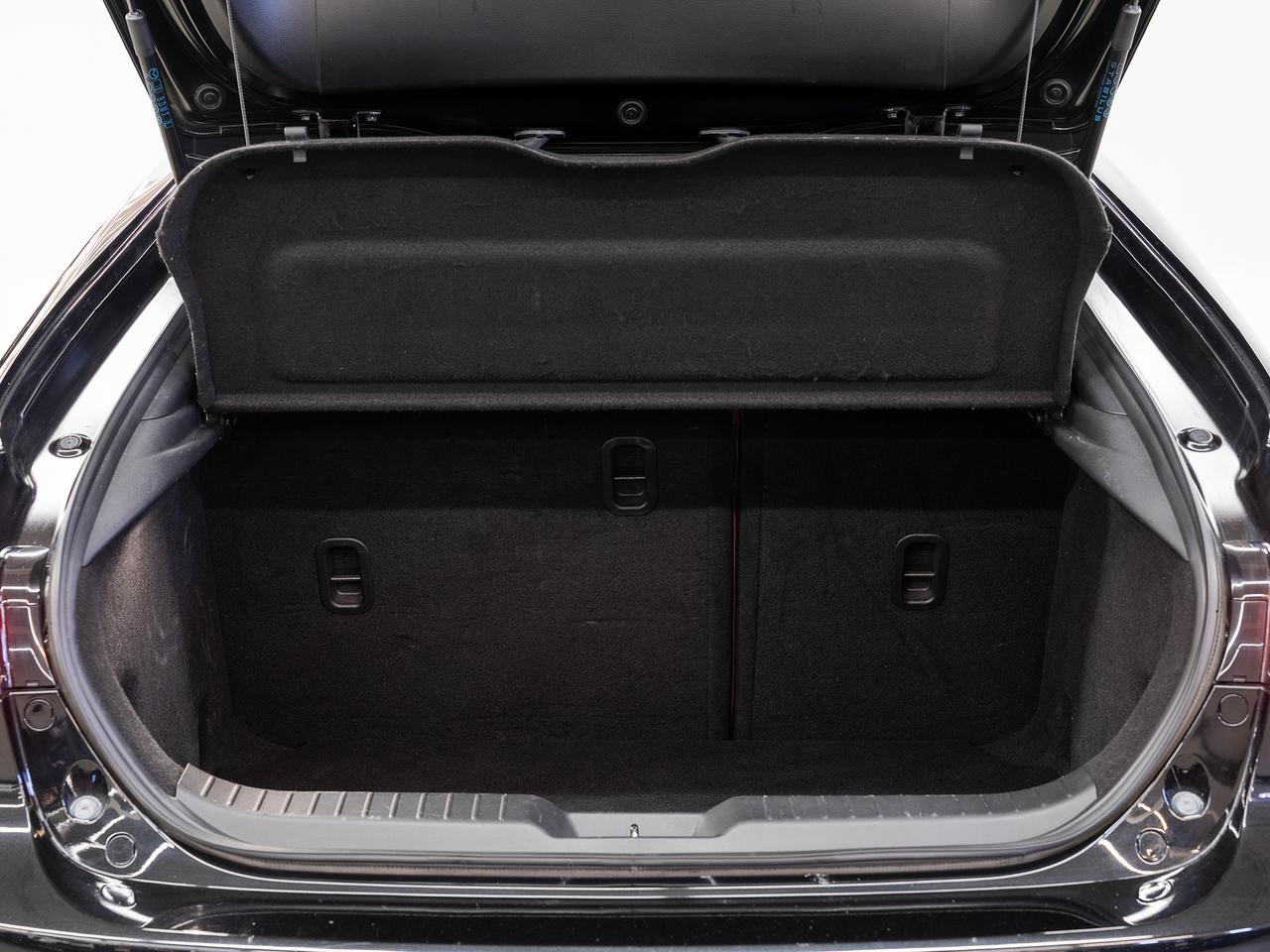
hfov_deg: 31.1
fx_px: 2282
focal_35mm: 62
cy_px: 525
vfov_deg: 23.6
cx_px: 628
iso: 100
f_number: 5.6
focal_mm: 52.1
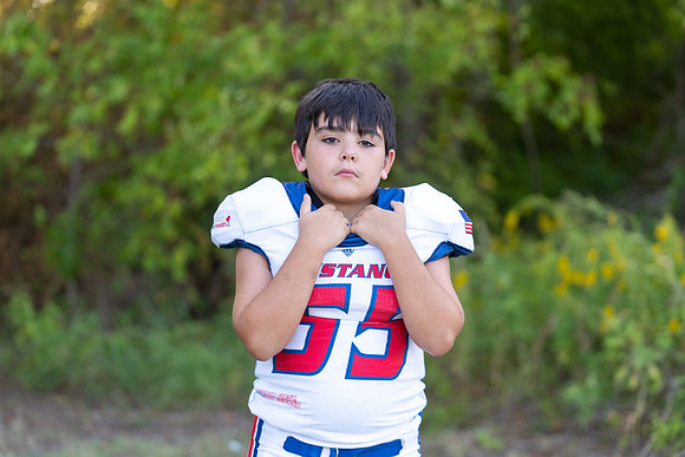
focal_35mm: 83
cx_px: 342
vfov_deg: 16.5
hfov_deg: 24.5
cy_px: 228
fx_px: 1580
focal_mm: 83
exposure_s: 1/320
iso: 250
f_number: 2.8
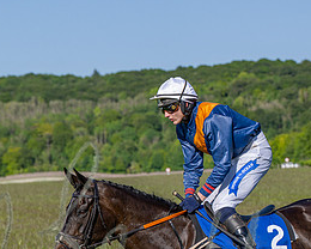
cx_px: 166
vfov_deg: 9.0
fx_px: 1574
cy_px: 225
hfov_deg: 11.3
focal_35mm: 171
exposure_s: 1/2500
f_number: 4
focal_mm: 70
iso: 200
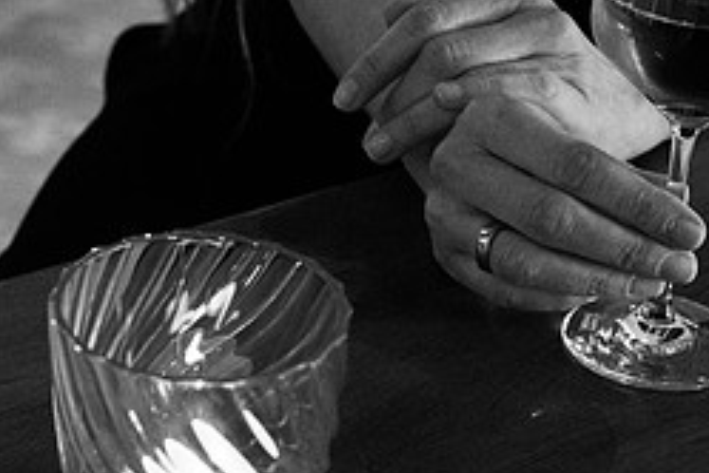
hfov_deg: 21.9
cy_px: 181
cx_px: 362
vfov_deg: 14.7
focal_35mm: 93
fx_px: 1831
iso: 6400
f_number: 5.6
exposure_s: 1/160
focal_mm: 40
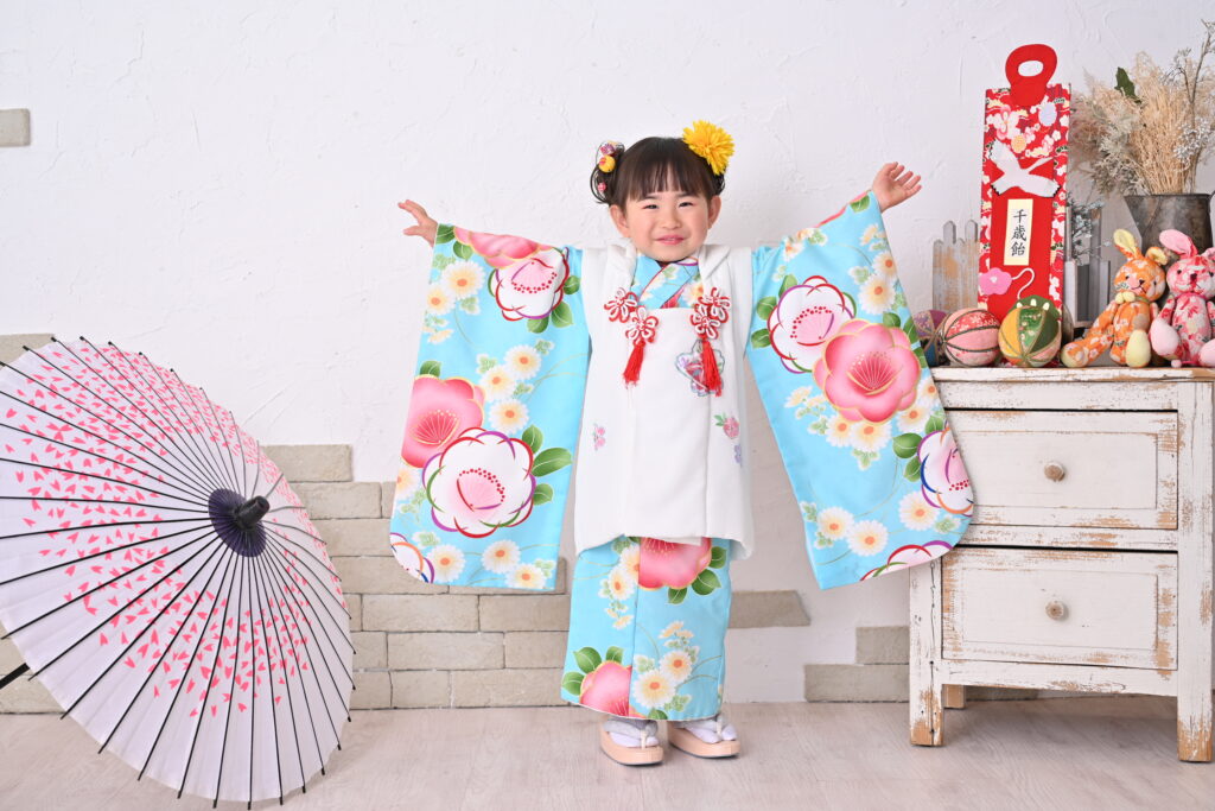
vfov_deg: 27.0
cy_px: 406
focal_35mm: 50
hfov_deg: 39.6
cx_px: 608
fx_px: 1688
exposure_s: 1/200
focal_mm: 50
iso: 125
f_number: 4
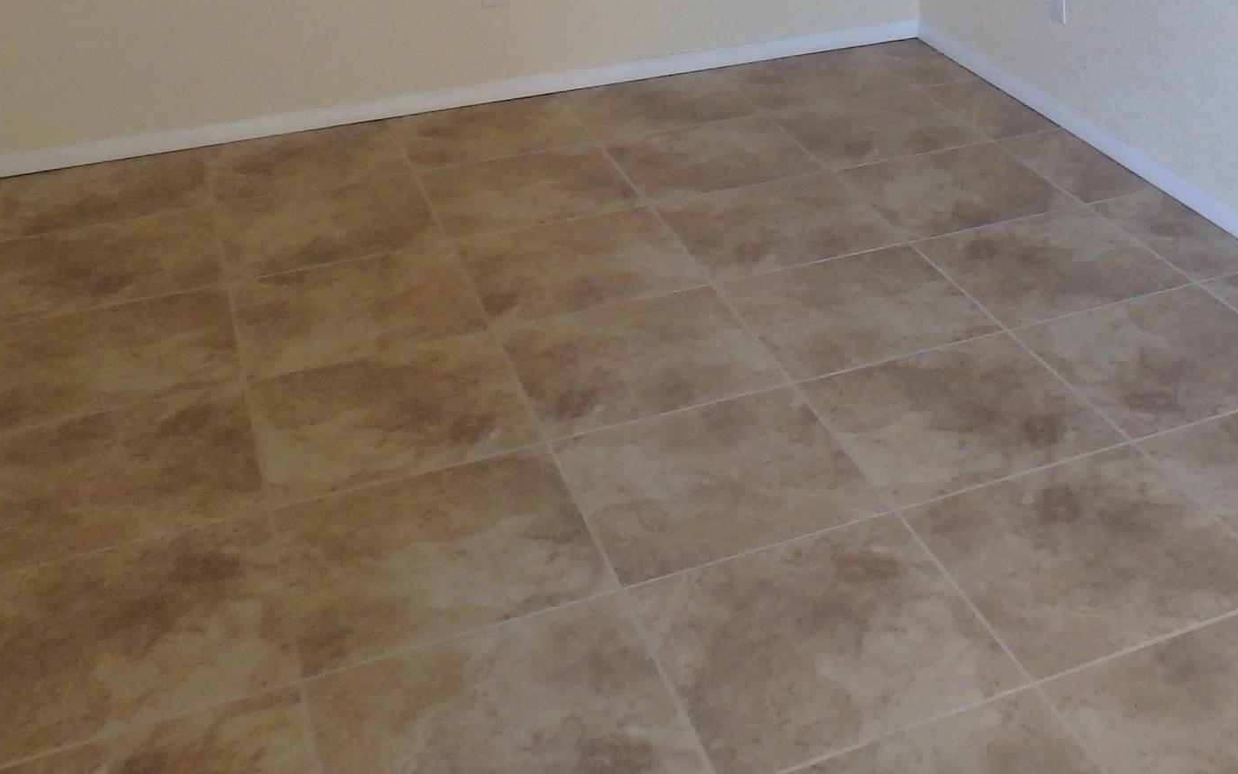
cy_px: -211
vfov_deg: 23.9
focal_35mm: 48
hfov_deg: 40.5
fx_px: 1620
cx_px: 941
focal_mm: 3.7
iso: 400
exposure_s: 1/30
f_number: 3.5
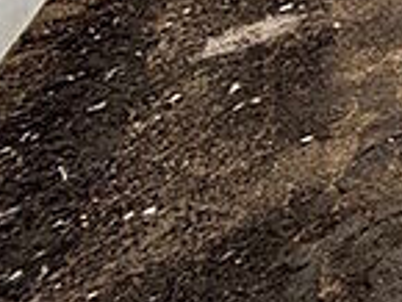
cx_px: 810
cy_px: -308
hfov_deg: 19.1
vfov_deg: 17.6
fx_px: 674
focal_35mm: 58
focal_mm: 1.83
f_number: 2.2
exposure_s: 1/2004
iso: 51
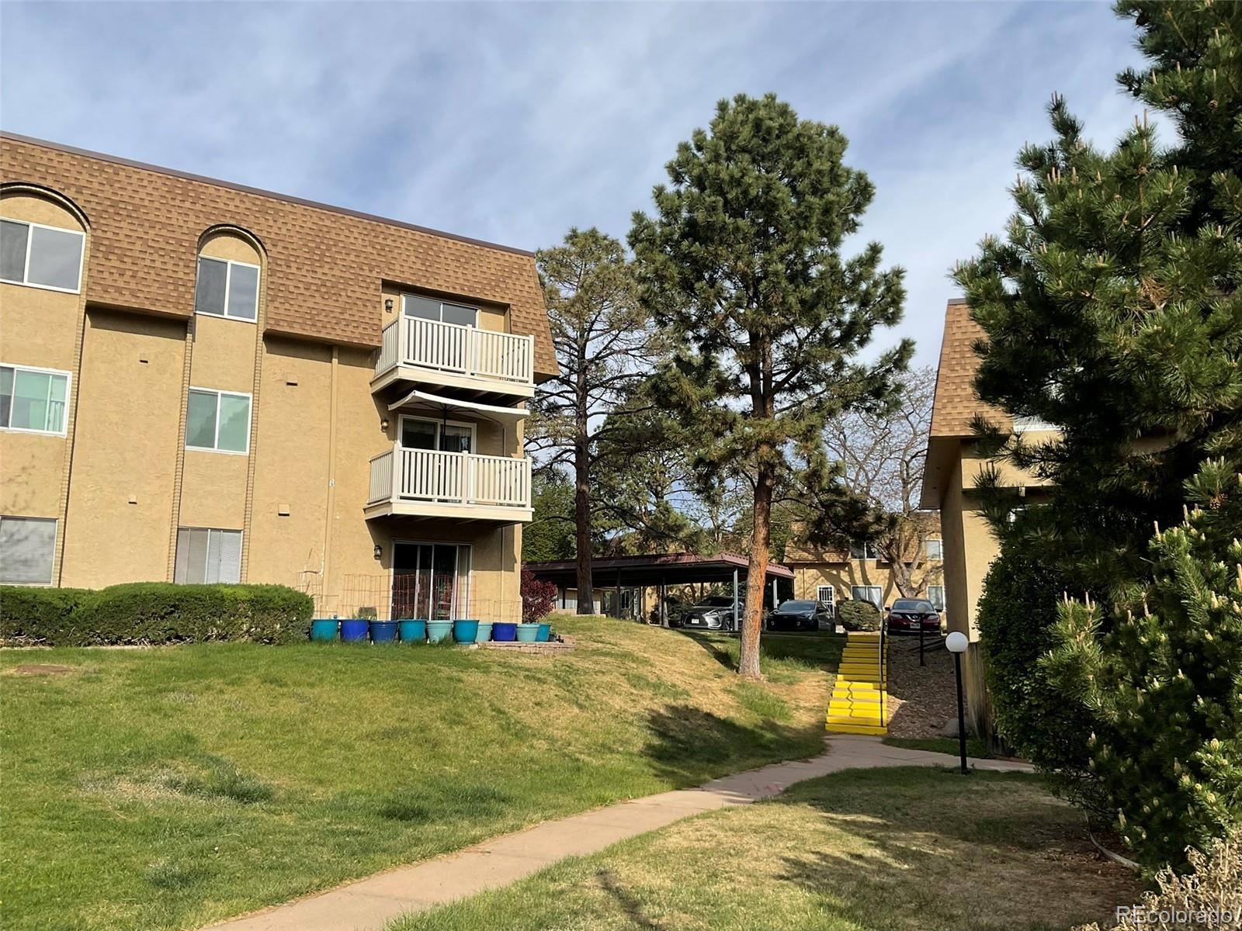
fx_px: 1041
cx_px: 621
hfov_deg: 61.7
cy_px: 466
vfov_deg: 48.2
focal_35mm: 29
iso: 16
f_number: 1.8
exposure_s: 1/1730
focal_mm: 3
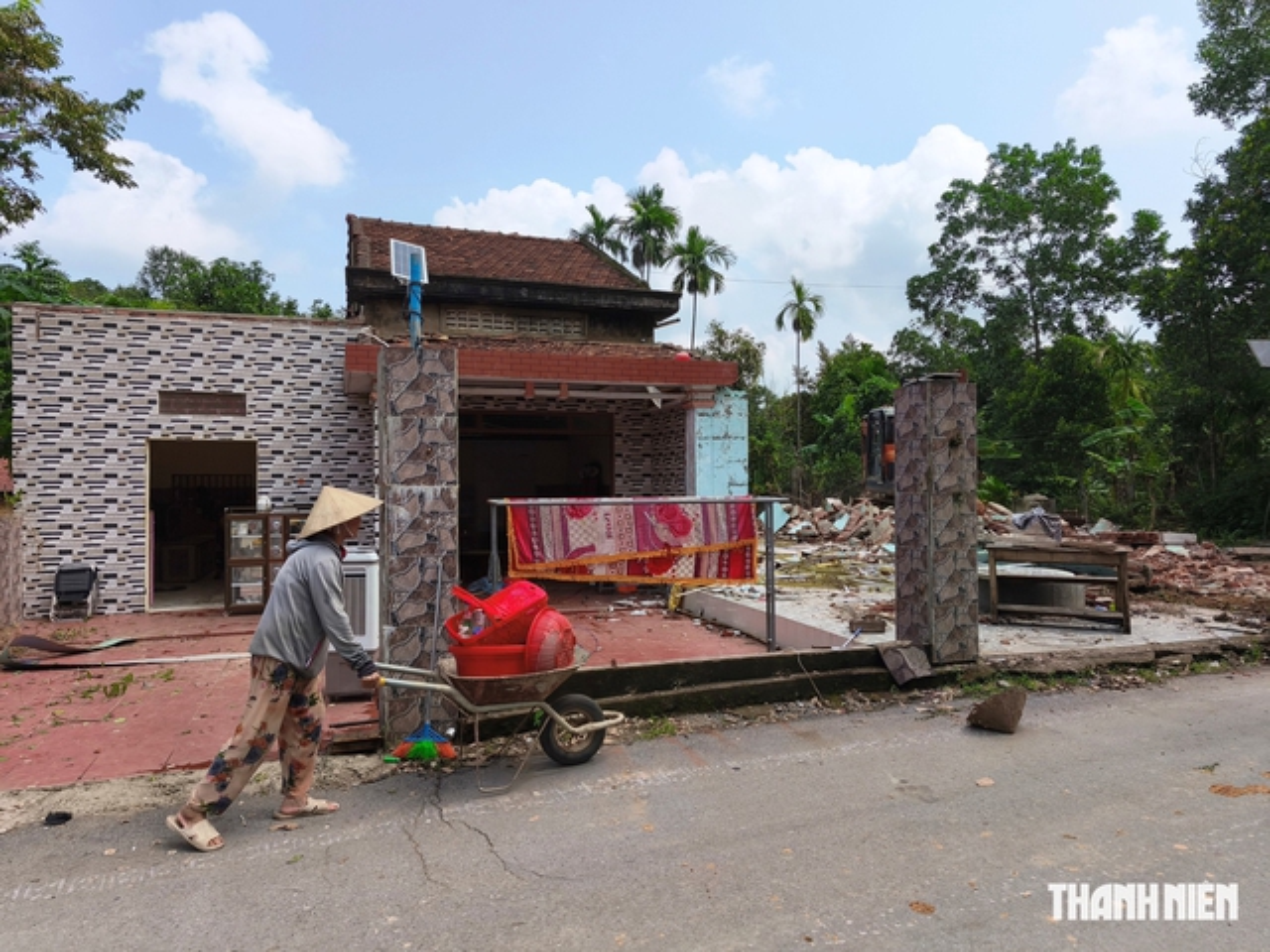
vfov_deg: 58.9
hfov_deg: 73.9
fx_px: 844
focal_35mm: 23
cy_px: 476
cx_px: 635
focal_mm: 5.35
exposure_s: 1/3306
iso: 80
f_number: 1.7
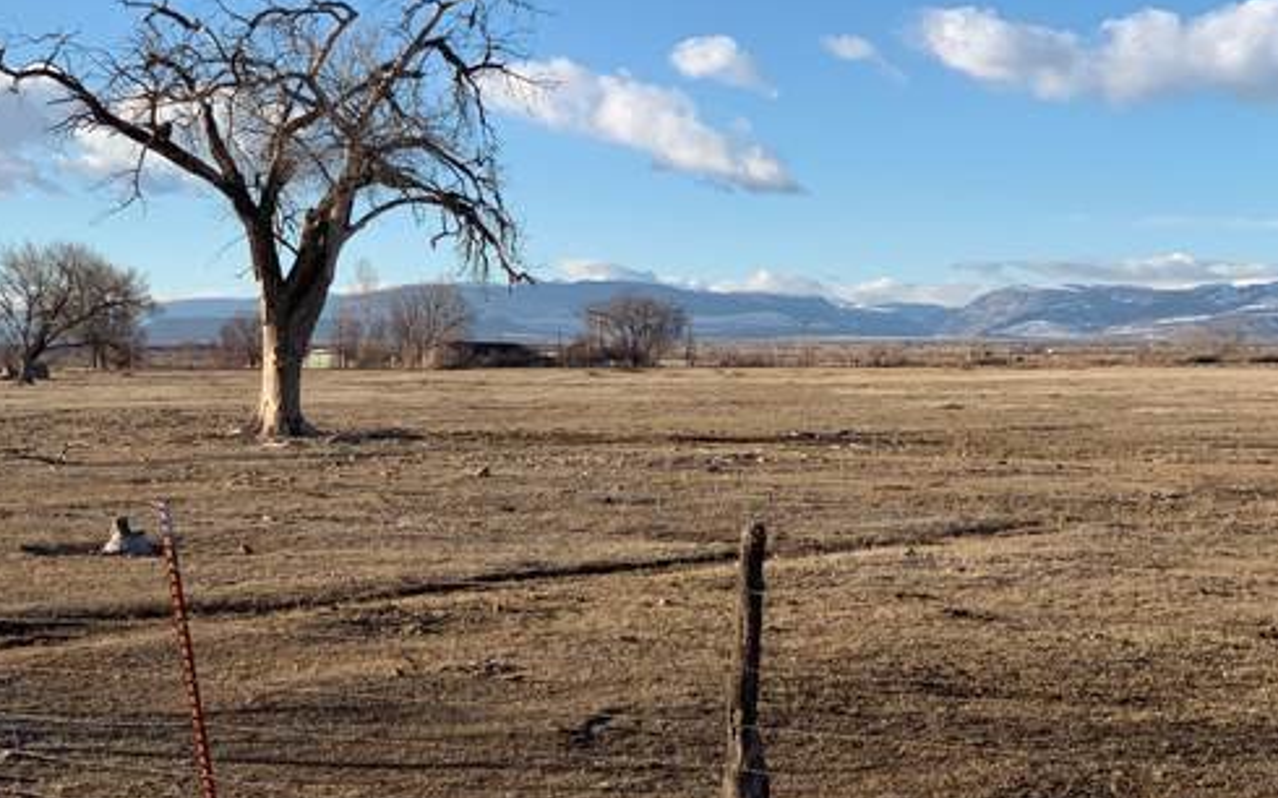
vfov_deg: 18.1
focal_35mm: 72
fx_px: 2507
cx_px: 652
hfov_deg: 28.6
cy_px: 284
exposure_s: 1/922
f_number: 2.4
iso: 16
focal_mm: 6
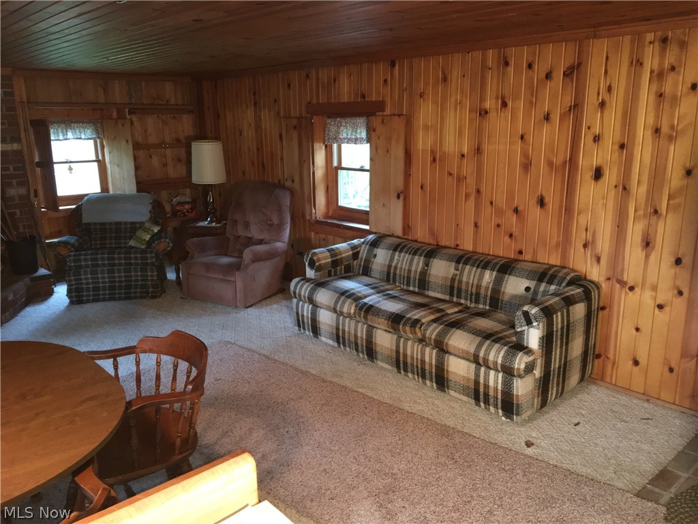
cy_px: 262
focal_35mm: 29
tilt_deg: -13.1
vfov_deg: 48.2
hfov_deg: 61.7
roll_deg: -0.7
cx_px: 349
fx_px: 585
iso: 160
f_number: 2.2
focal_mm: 4.15
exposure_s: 1/16
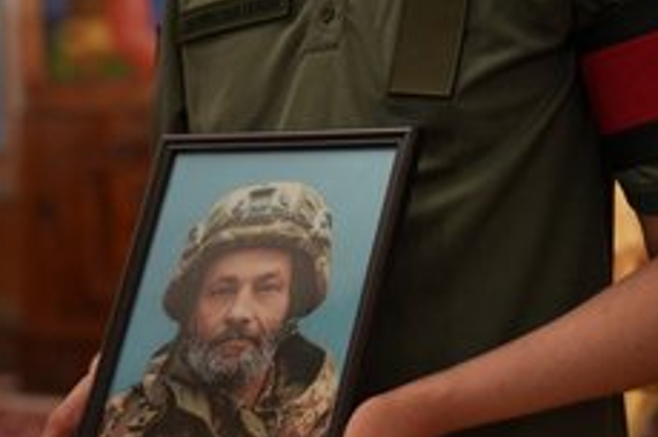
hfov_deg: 23.4
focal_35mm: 87
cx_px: 257
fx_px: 1589
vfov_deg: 15.6
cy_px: 310
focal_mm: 50
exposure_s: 1/200
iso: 3200
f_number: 2.8
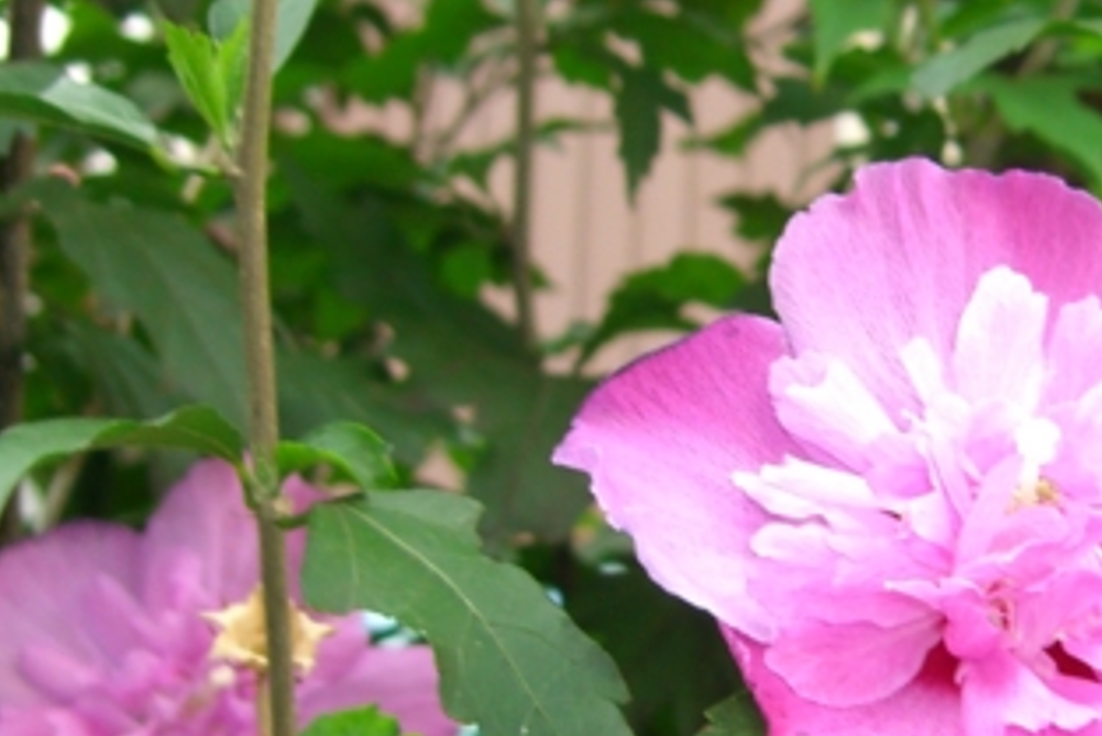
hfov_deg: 20.0
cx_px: 870
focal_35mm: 101
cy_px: 486
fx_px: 3093
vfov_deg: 13.5
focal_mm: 7.9
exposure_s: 1/100
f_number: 2.8
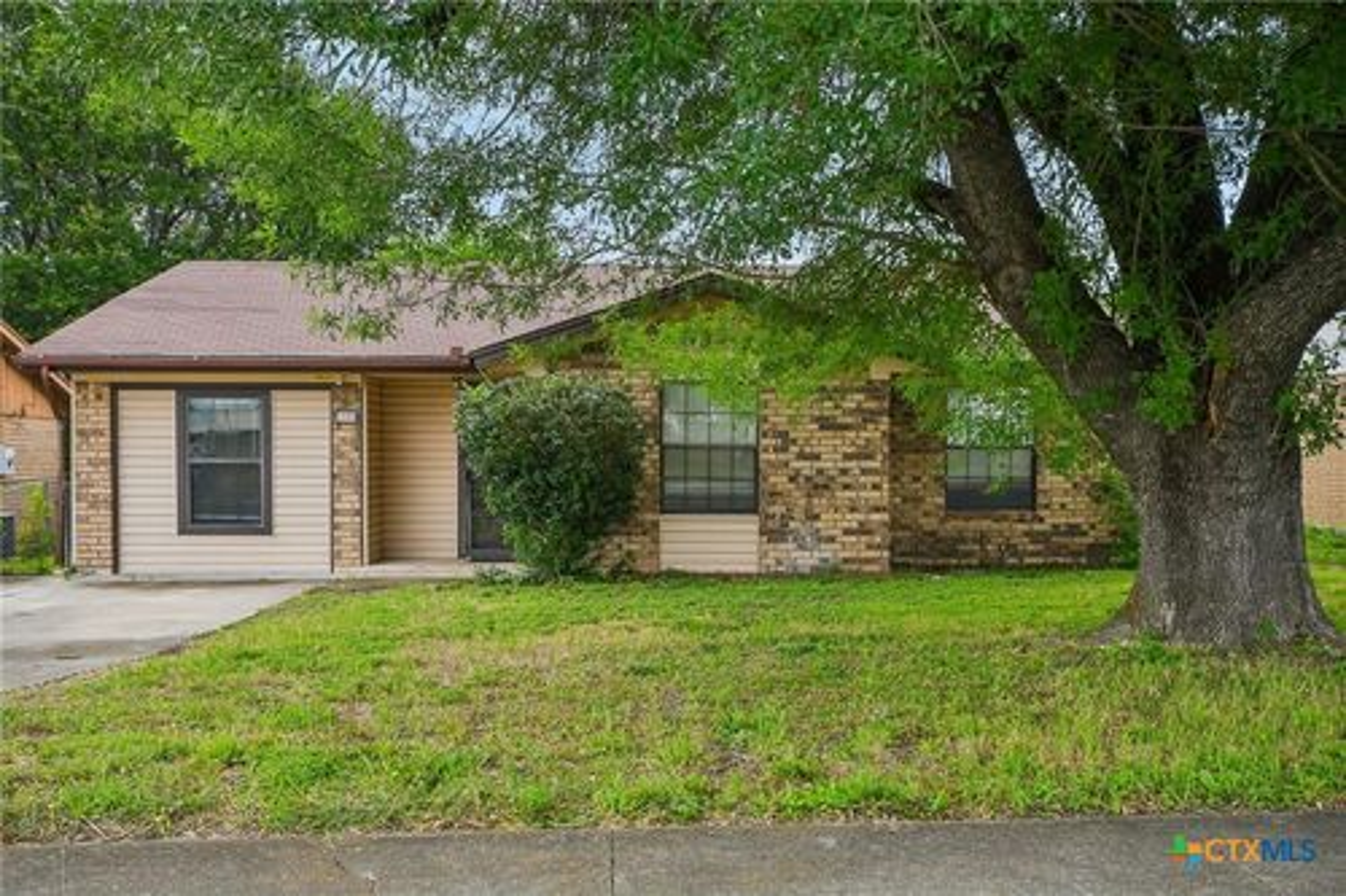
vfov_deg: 39.9
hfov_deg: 57.2
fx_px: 1233
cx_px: 673
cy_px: 448
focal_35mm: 33
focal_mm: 22
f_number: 8
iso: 400
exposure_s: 1/500
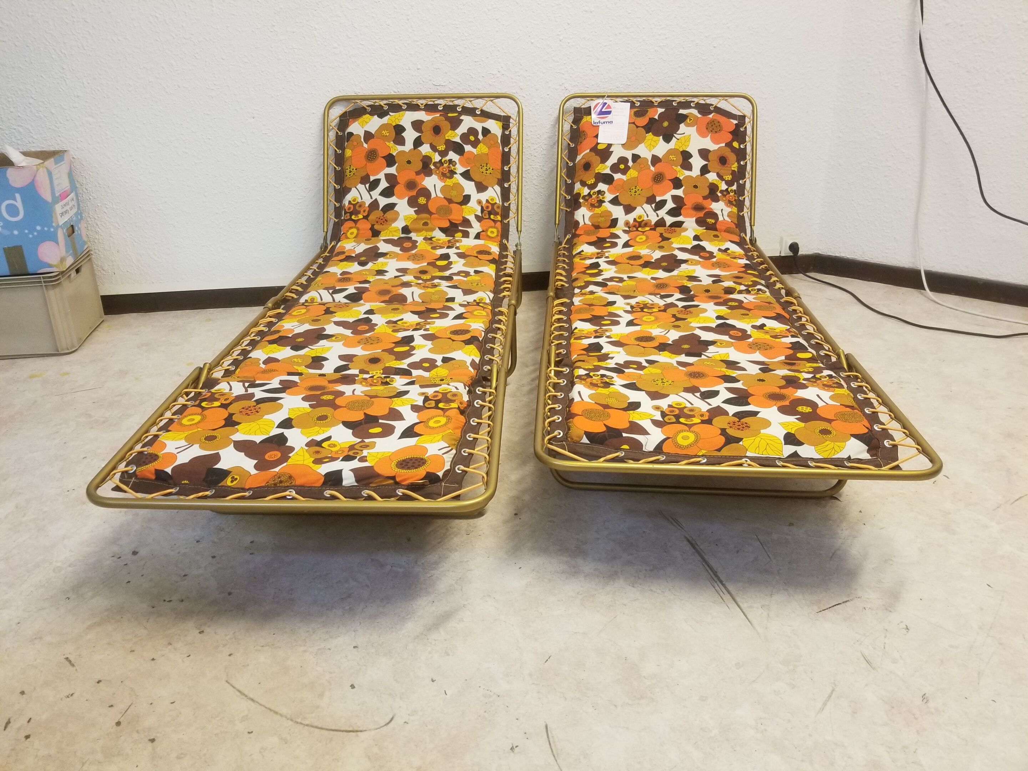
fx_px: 772
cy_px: 386
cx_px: 514
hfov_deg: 67.3
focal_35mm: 26
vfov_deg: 53.1
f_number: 1.7
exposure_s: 1/50
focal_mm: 4.25
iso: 200
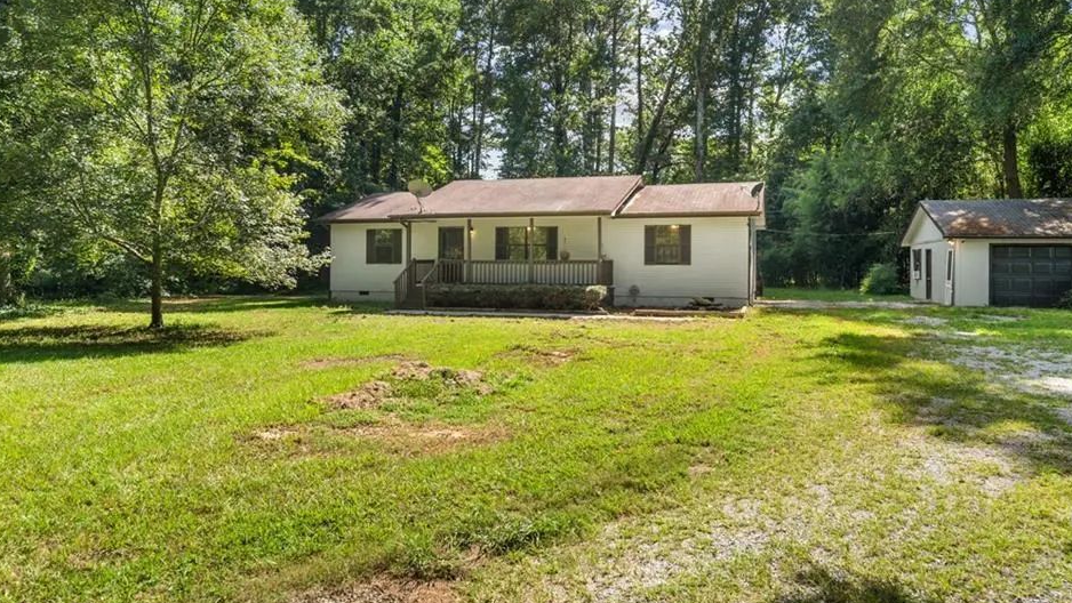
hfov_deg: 76.3
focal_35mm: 24
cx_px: 537
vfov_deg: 47.6
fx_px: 682
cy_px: 258
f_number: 8
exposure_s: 1/15
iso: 200
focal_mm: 21
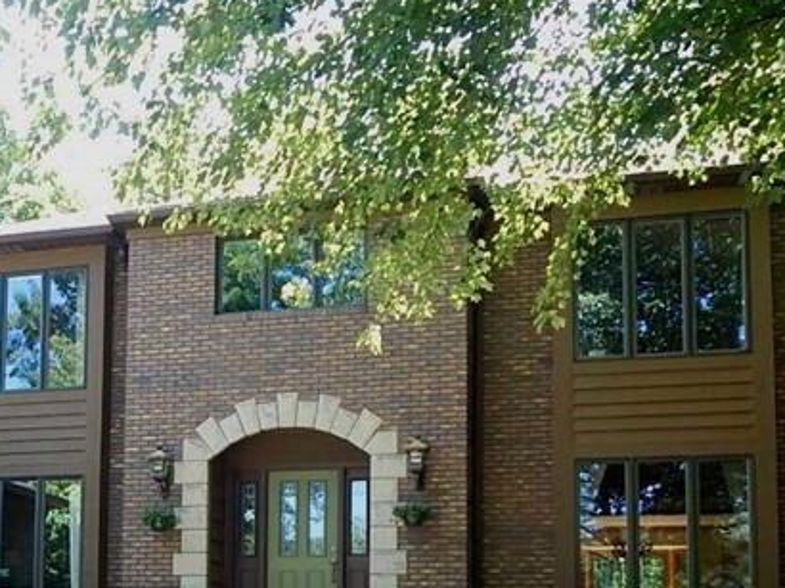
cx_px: 132
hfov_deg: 33.7
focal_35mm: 55
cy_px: 557
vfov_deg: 25.5
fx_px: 1247
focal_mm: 4
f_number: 3
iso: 125
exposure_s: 1/100
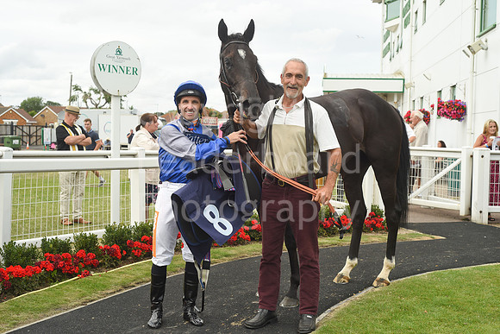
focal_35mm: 50
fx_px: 695
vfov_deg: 27.0
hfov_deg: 39.6
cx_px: 250
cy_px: 167
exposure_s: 1/1000
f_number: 6.3
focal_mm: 50
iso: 400
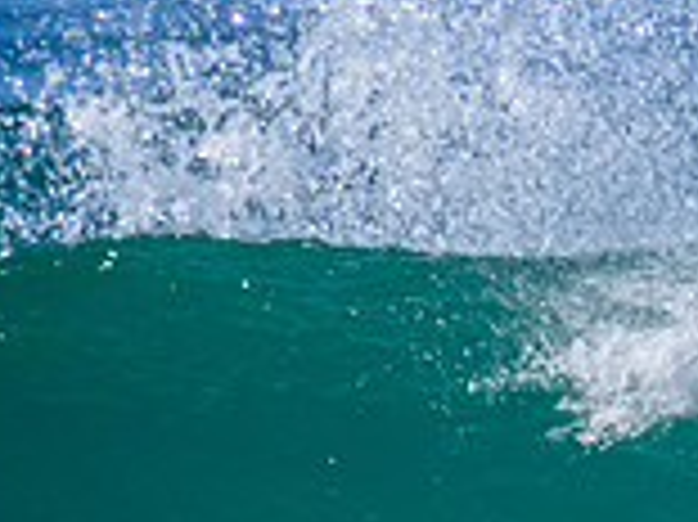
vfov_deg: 0.4
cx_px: 1582
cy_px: 606
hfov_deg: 0.5
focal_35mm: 3927
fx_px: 79123
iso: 360
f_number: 11
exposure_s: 1/800
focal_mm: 800
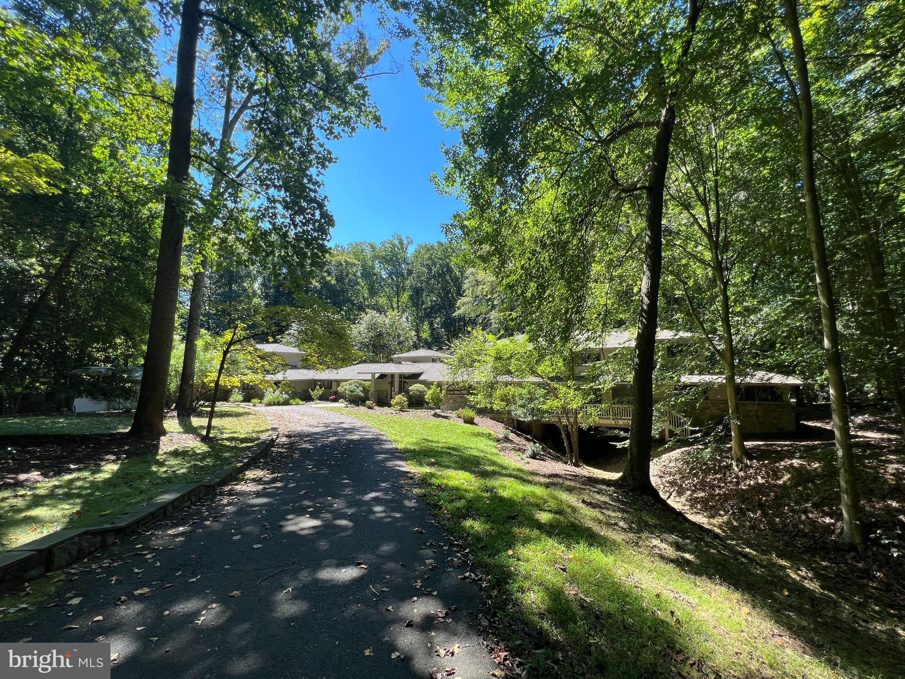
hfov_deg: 106.2
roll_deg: +0.3
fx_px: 340
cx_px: 452
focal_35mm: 13
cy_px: 340
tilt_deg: +3.0
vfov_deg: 89.9
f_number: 1.8
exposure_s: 1/326
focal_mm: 1.57
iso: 32
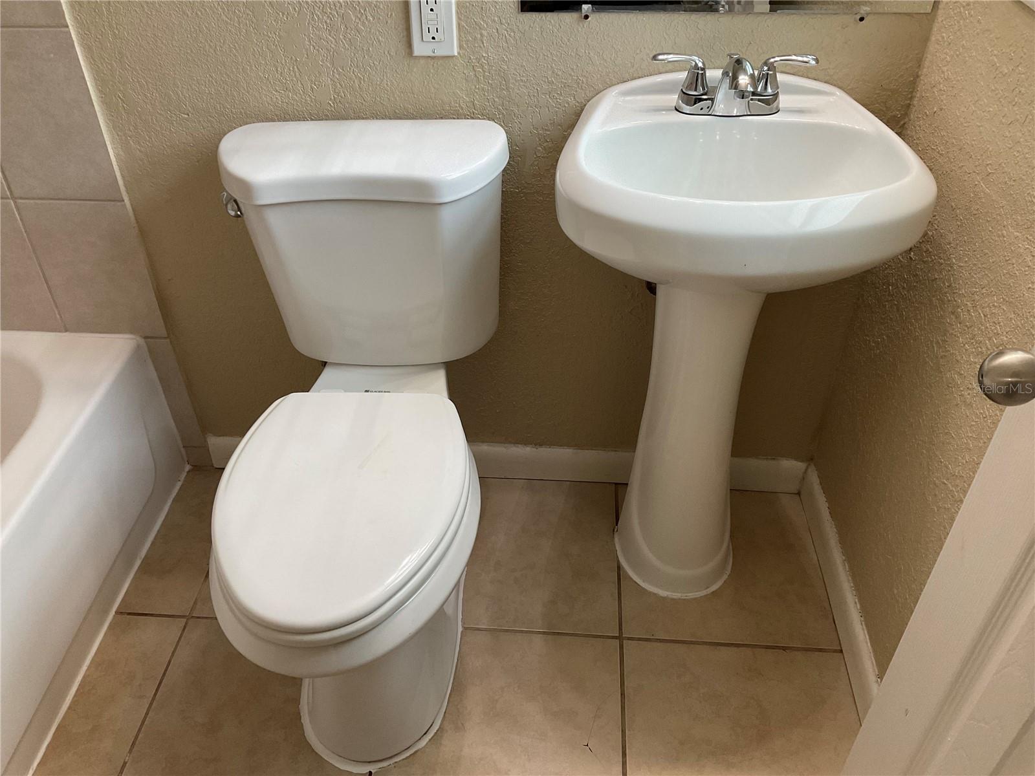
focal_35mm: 29
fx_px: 867
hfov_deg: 61.7
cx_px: 518
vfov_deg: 48.2
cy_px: 388
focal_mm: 3
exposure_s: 1/60
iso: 100
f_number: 1.8
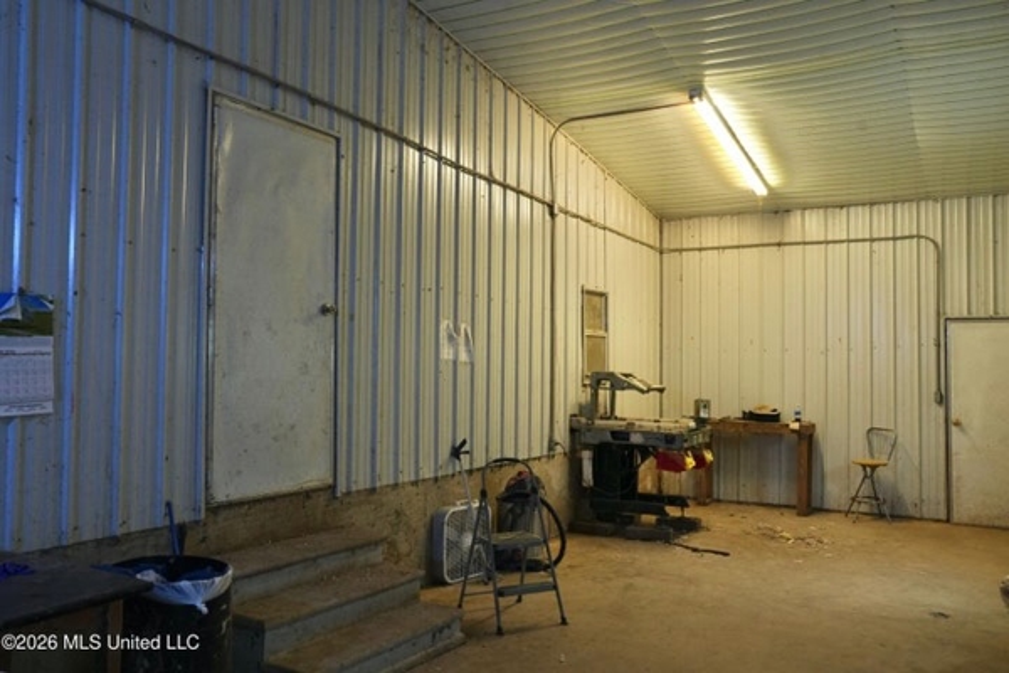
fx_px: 841
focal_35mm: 30
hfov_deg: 61.9
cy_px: 336
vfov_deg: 43.6
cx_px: 504
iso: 2000
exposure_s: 1/40
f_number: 8
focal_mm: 30
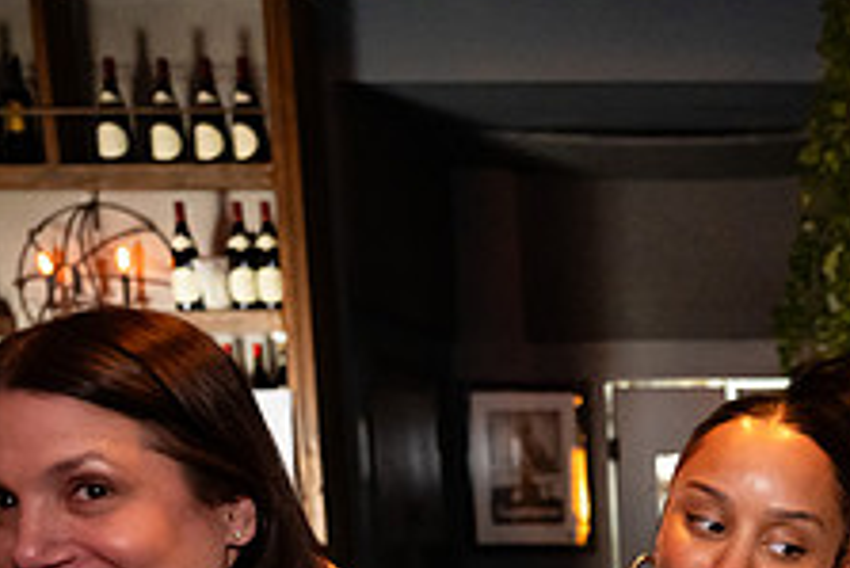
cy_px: 715
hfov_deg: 27.1
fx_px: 1607
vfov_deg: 18.8
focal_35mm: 68
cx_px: 945
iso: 3200
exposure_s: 1/100
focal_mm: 26
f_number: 2.8
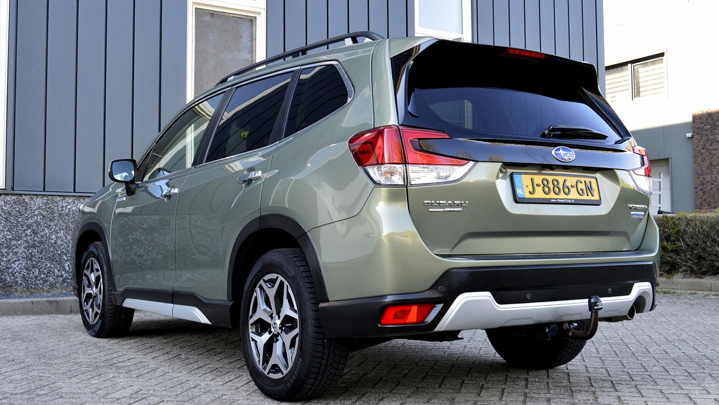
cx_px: 360
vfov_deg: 28.0
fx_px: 811
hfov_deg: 47.8
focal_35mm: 43
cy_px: 196
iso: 400
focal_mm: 27
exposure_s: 1/60
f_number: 8
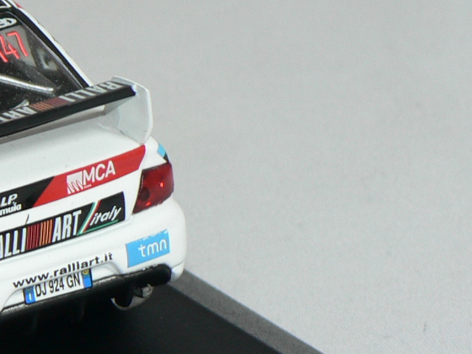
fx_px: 3968
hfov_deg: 6.8
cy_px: 150
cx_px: -123
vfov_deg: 5.1
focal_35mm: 291
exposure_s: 1/60
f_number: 3.2
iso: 80
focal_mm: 14.5
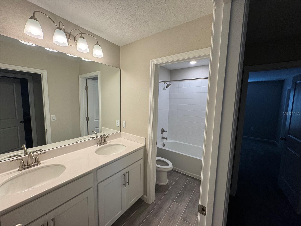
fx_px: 122
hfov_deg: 102.1
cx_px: 150
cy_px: 113
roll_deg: -1.5
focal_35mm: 14
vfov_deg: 85.7
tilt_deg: -6.7
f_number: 2.2
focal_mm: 2.22
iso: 80
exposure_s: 1/120
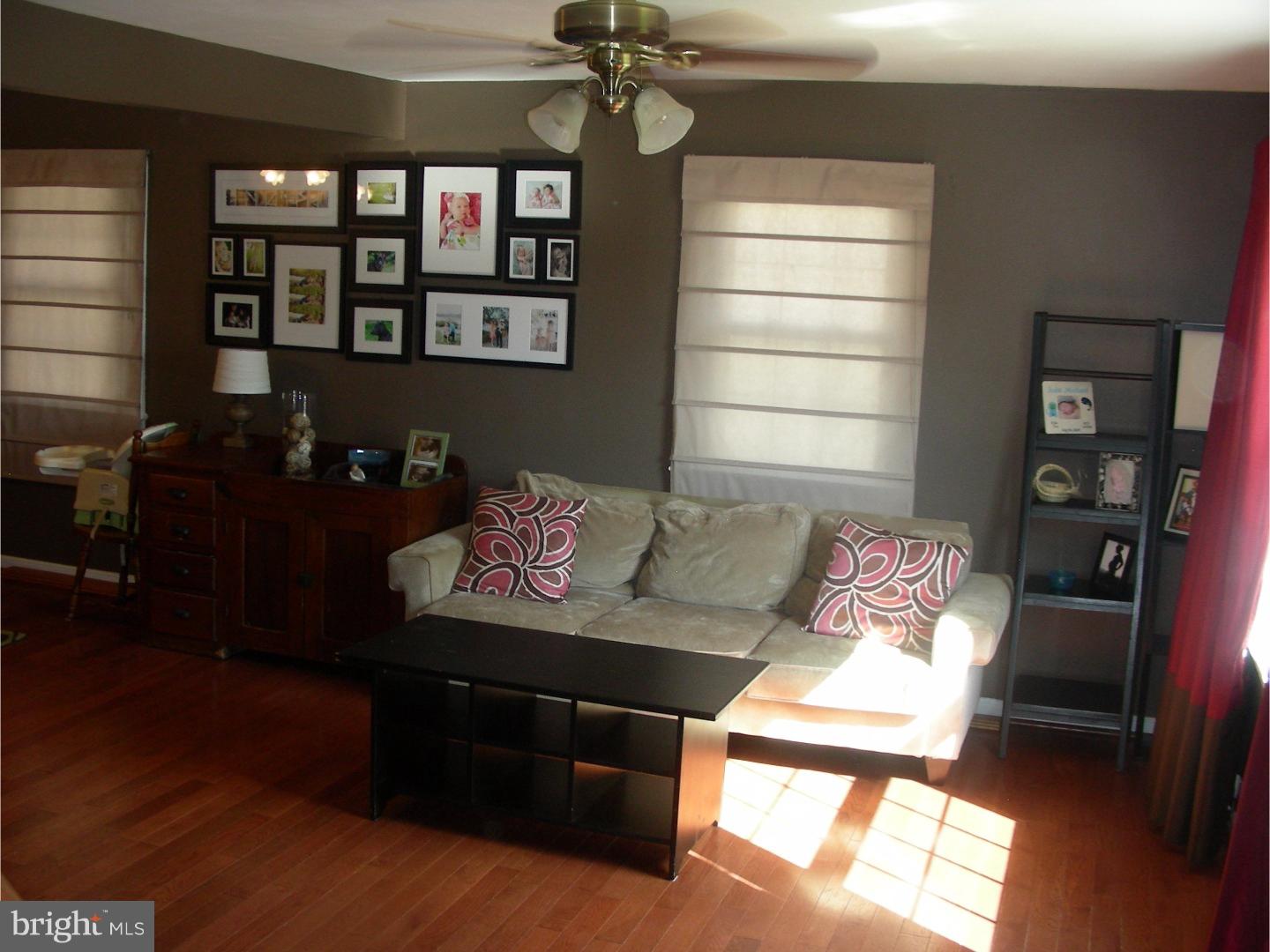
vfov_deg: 37.7
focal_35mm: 38
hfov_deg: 49.0
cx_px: 635
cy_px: 476
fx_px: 1394
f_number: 3.5
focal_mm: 6.3
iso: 113
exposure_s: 1/29.7
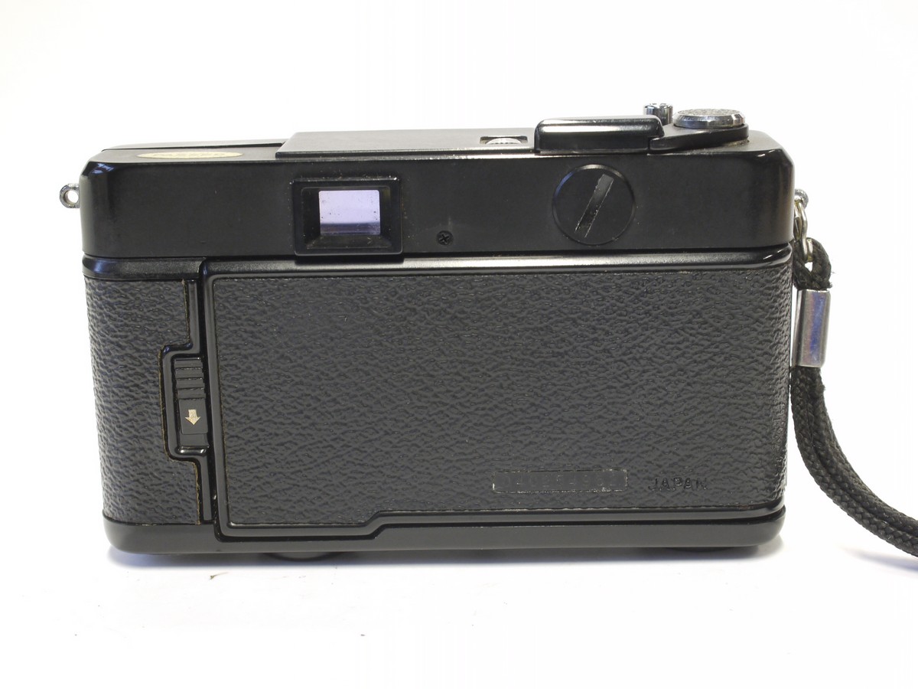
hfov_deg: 32.2
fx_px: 1591
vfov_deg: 24.4
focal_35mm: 60
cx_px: 459
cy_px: 344
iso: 400
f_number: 7.1
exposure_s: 1/8
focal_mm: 30
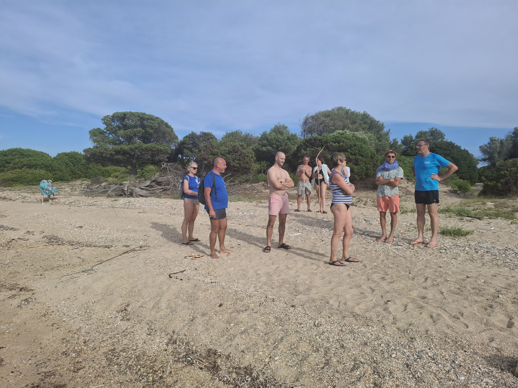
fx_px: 344
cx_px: 259
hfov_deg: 73.9
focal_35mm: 23
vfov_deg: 58.9
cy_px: 194
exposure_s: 1/1647
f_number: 1.8
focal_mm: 5.54
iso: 50
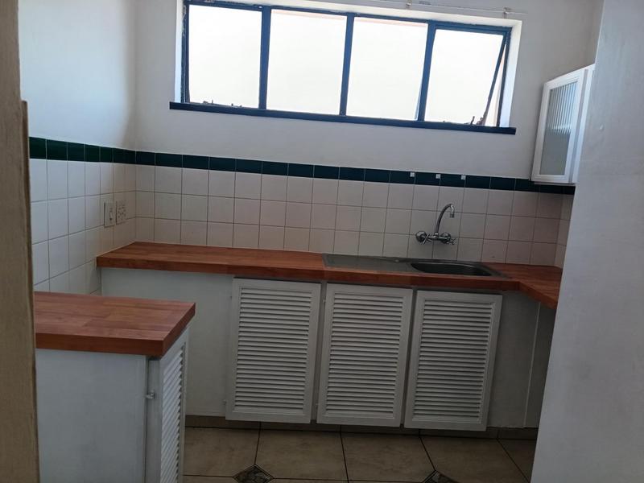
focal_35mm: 24
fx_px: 446
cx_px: 322
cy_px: 242
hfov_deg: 71.6
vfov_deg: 56.8
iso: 497
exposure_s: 1/100
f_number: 1.75
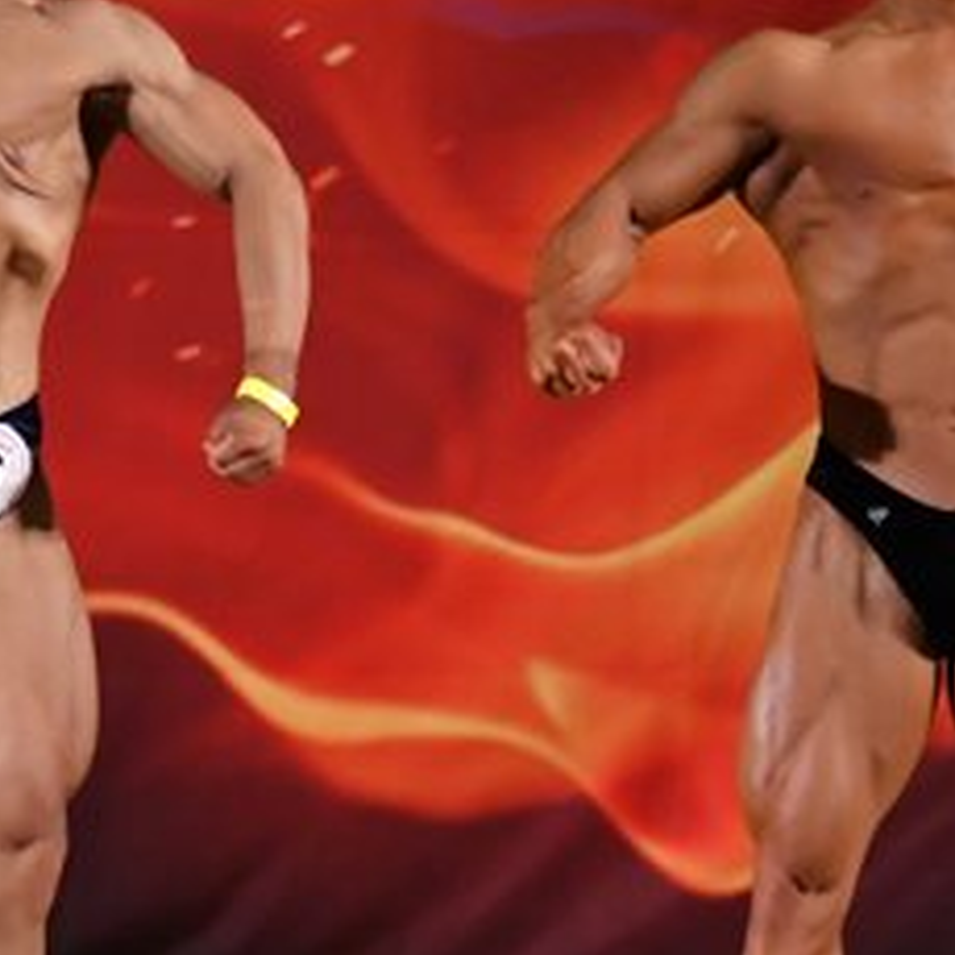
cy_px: 440
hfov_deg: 3.0
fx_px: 18010
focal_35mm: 577
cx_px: -484
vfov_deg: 3.0
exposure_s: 1/400
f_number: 5.6
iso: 3200
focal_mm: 135
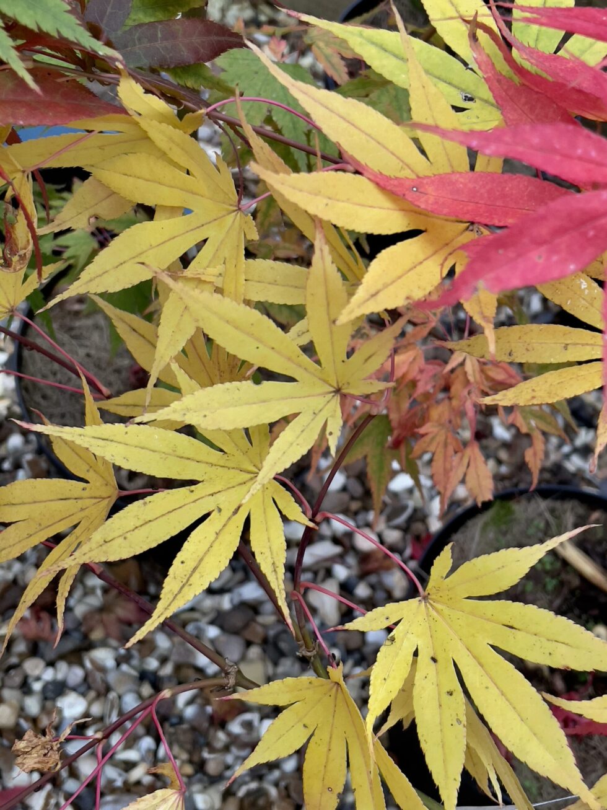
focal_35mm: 26
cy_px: 405
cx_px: 304
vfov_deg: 67.3
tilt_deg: -53.3
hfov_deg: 53.1
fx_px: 608
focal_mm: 4.2
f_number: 1.6
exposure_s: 1/121
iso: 125
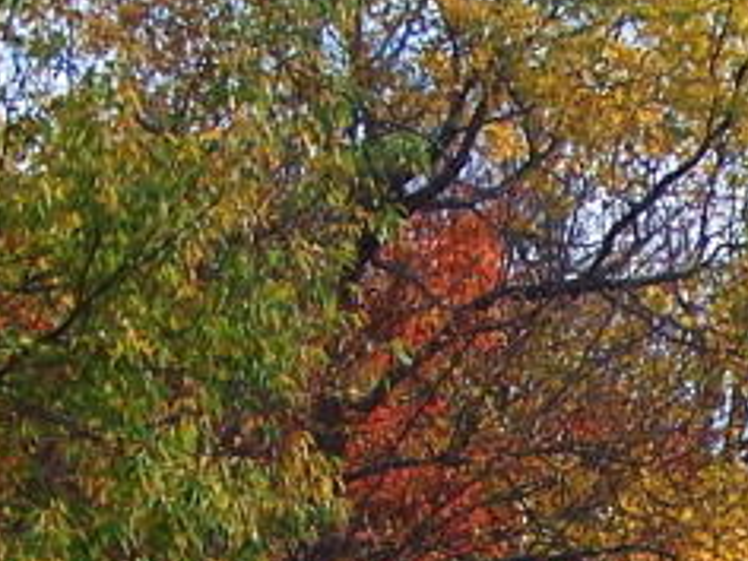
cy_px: 761
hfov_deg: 11.5
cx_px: 1132
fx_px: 3565
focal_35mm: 165
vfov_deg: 8.8
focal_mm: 6.3
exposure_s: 1/800
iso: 80
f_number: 2.8
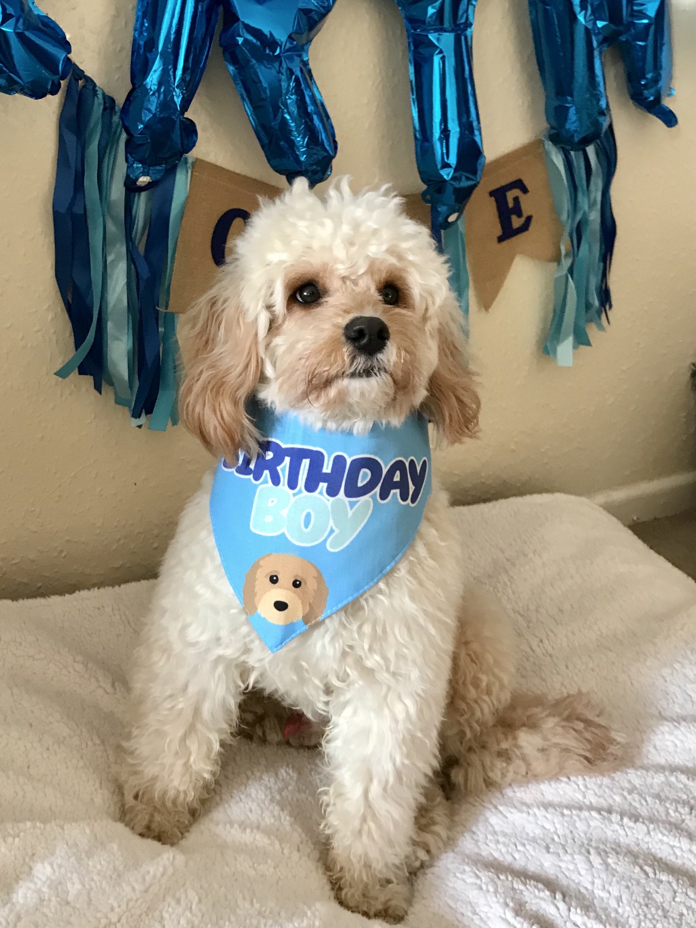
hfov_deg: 49.7
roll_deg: -0.3
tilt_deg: -17.1
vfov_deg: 63.4
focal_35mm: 28
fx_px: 751
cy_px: 464
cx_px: 348
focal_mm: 3.99
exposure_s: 1/17
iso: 64
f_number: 1.8
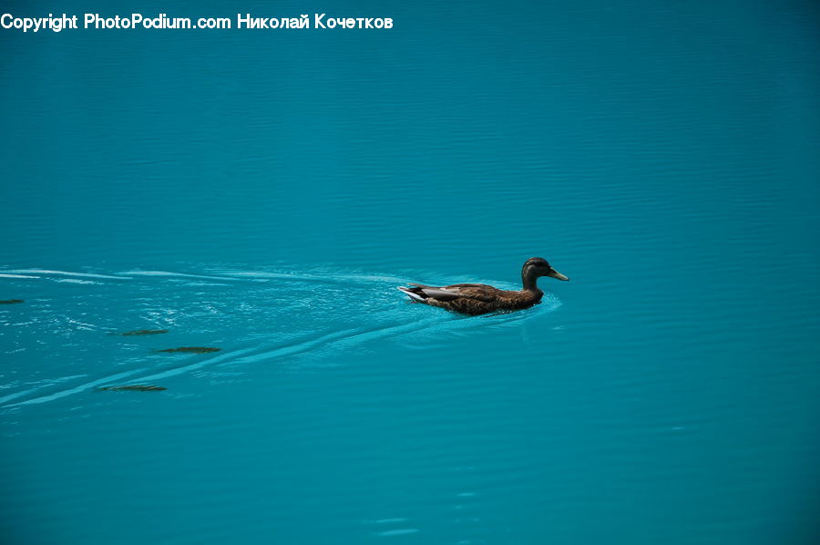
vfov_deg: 13.0
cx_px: 410
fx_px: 2389
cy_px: 272
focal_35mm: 105
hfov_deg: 19.5
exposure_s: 1/320
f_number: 4.5
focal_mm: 70
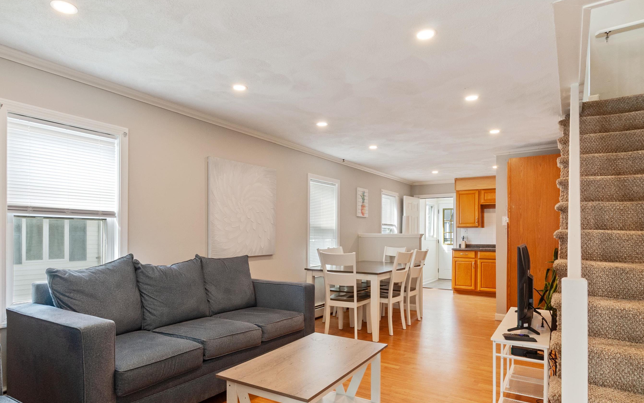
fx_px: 369
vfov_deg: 56.9
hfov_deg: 82.2
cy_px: 241
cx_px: 303
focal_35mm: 21
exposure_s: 1/4
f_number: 11
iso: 200
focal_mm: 12
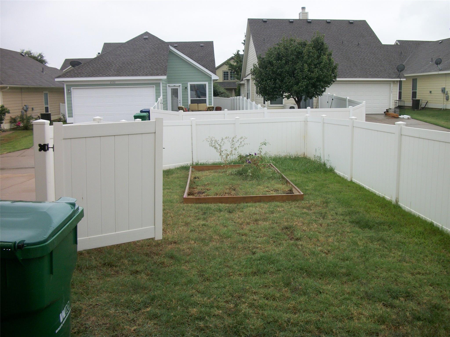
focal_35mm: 32
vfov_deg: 44.1
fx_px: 416
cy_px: 168
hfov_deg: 56.9
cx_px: 225
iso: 80
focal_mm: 5.7
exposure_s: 1/100
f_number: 8.8
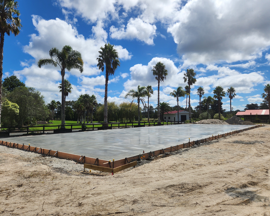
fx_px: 192
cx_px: 128
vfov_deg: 58.8
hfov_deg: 70.2
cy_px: 108
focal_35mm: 24
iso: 20
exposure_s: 1/3924
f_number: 1.8
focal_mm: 5.4
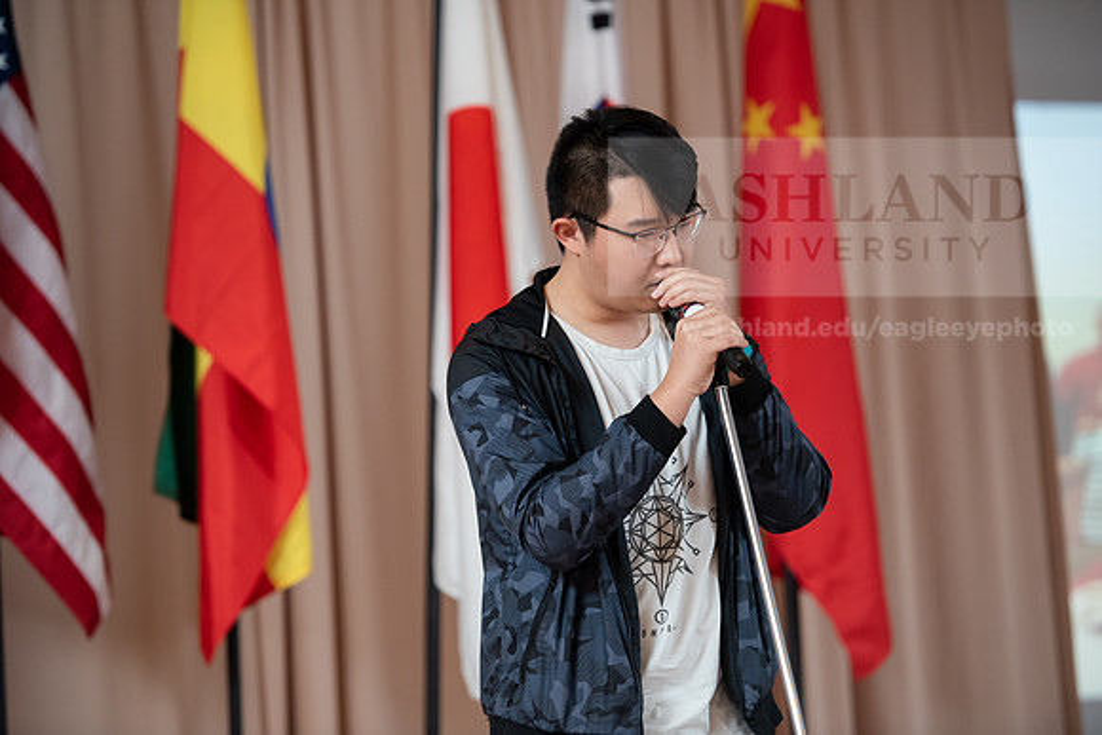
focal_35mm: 150
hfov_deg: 13.7
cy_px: 368
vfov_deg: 9.2
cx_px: 551
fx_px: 4593
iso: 2000
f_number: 3.2
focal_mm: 150
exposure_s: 1/160
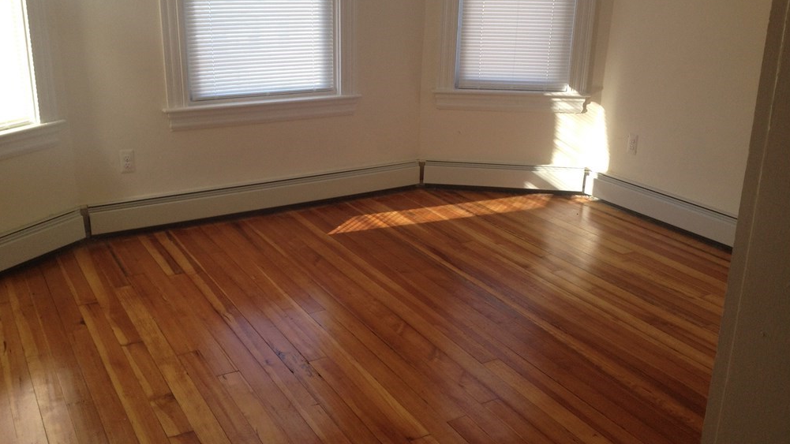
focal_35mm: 39
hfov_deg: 51.6
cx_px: 390
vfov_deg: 30.4
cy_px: 204
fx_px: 817
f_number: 2.4
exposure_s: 1/120
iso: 100
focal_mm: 4.28
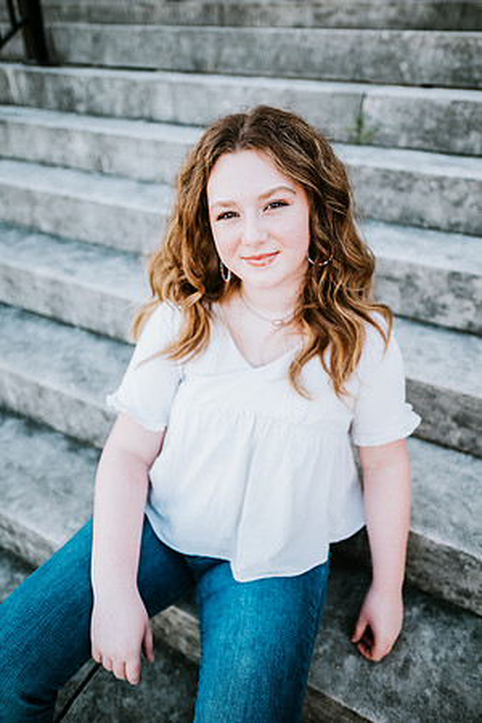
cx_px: 241
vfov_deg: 73.7
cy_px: 362
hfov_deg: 53.1
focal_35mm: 24
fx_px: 482
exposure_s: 1/500
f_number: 2
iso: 100
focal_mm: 24
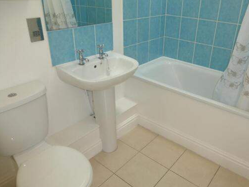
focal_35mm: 28
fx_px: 201
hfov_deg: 63.1
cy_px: 85
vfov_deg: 49.7
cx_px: 144
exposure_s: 1/80
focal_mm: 4.3
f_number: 3.3
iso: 100
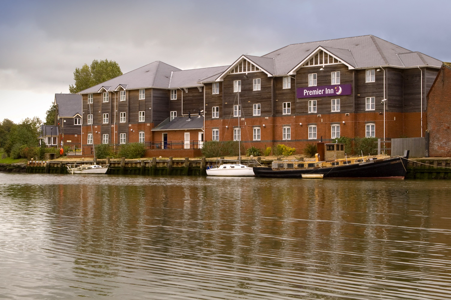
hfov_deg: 28.1
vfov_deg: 18.9
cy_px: 150
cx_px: 226
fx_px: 901
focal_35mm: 72
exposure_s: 1/60
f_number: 11
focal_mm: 48
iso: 200
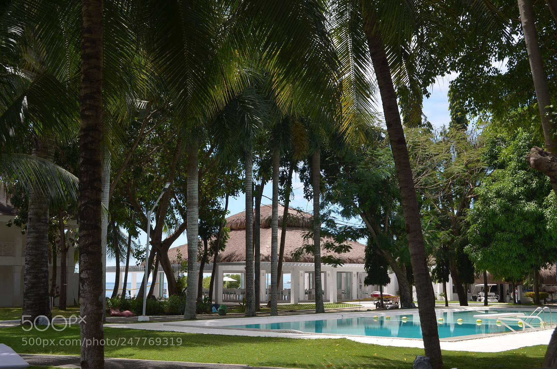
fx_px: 741
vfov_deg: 27.9
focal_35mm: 48
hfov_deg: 41.2
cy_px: 184
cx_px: 278
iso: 100
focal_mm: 32
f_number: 7.1
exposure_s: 1/200
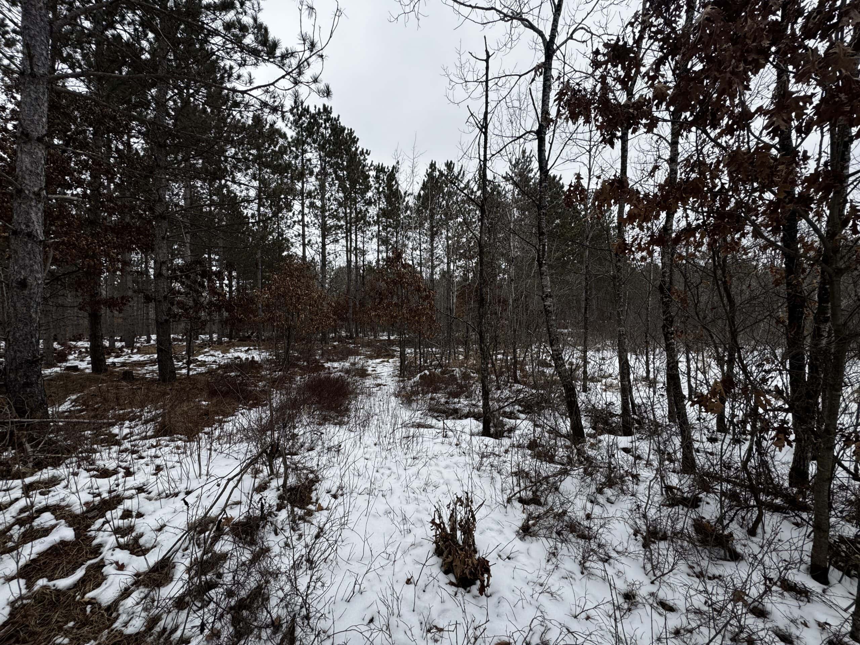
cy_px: 322
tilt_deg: -1.3
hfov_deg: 102.1
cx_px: 430
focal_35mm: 14
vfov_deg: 85.7
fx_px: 348
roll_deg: +2.1
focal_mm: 2.22
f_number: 2.2
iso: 40
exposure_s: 1/352
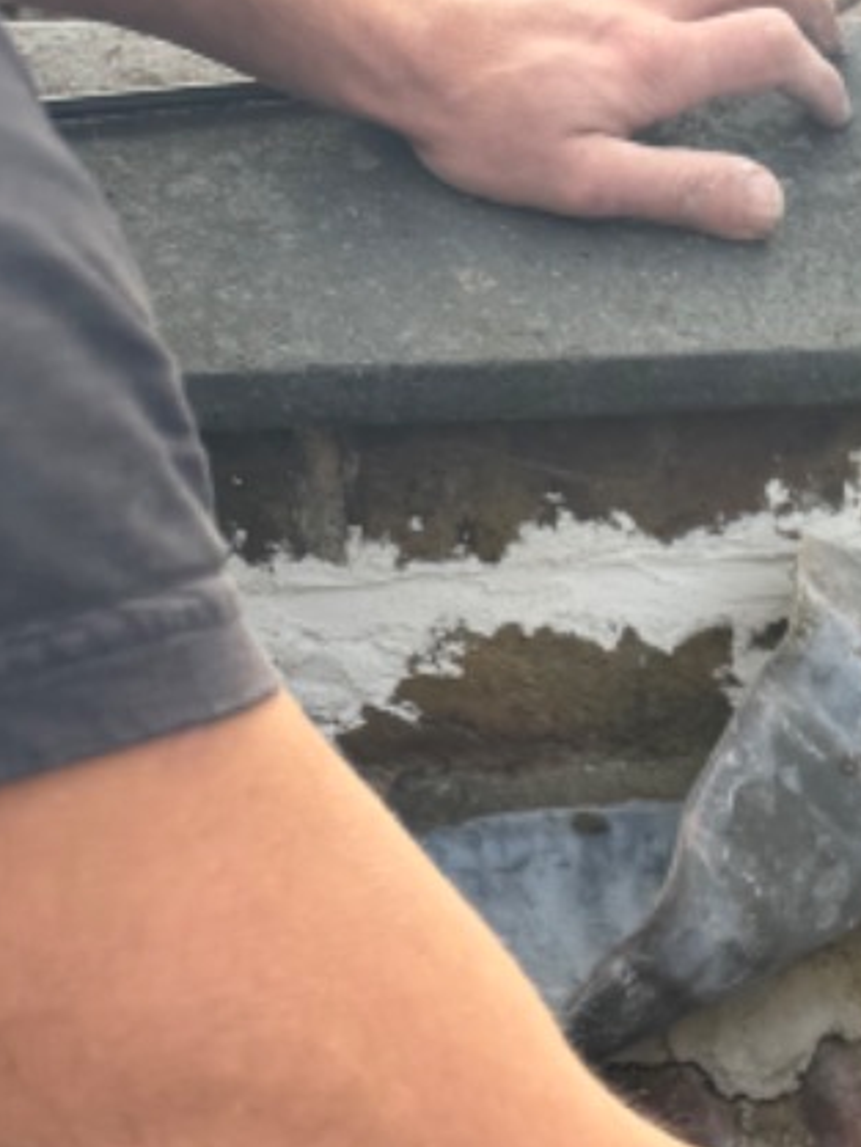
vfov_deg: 24.6
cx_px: 1122
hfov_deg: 19.6
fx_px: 2287
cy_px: 1483
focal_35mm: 69
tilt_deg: -41.2
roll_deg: -3.9
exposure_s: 1/404
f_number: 1.78
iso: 80
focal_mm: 6.76
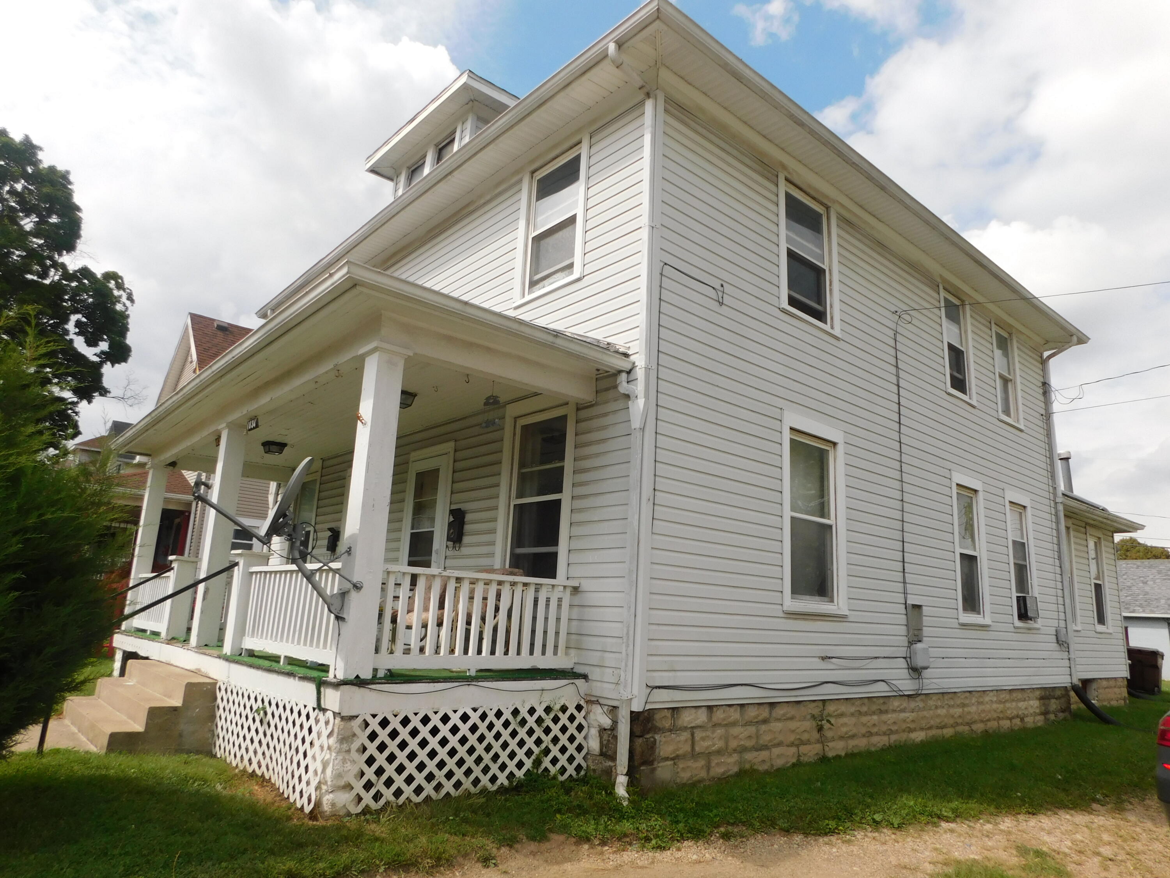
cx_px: 585
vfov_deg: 58.9
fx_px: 777
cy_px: 439
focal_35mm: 23
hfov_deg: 73.9
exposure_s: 1/1500
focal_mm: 4
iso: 125
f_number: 3
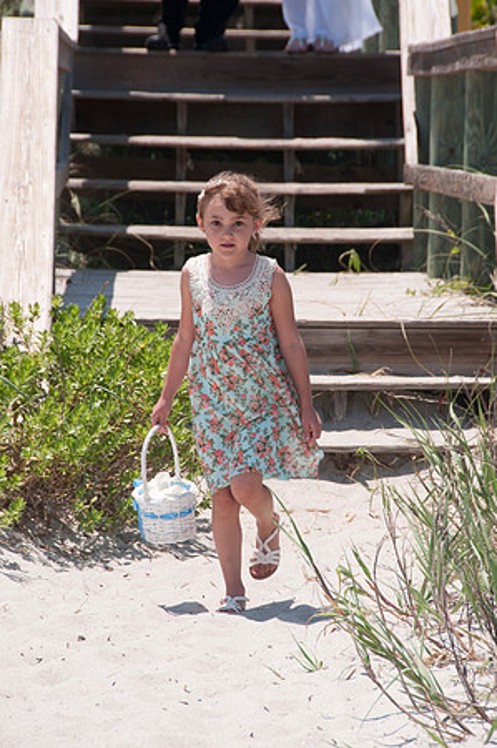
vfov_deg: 8.1
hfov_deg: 5.4
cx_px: 248
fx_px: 5292
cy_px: 374
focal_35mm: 255
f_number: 10
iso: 100
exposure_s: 1/250
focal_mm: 170
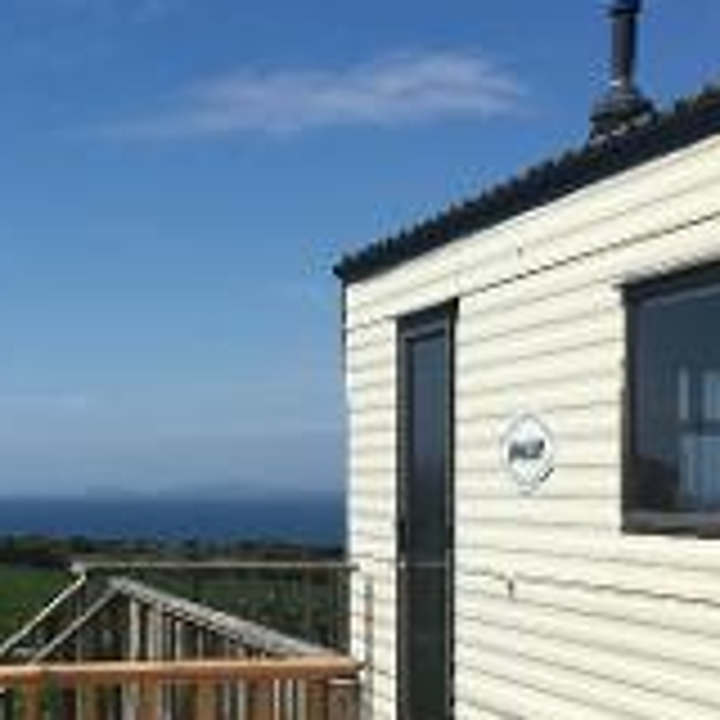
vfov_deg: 21.4
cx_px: 202
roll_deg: -0.2
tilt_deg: -3.4
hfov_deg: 21.5
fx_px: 1883
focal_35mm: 80
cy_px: 578
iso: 25
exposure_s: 1/3344
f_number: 2.2
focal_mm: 4.15
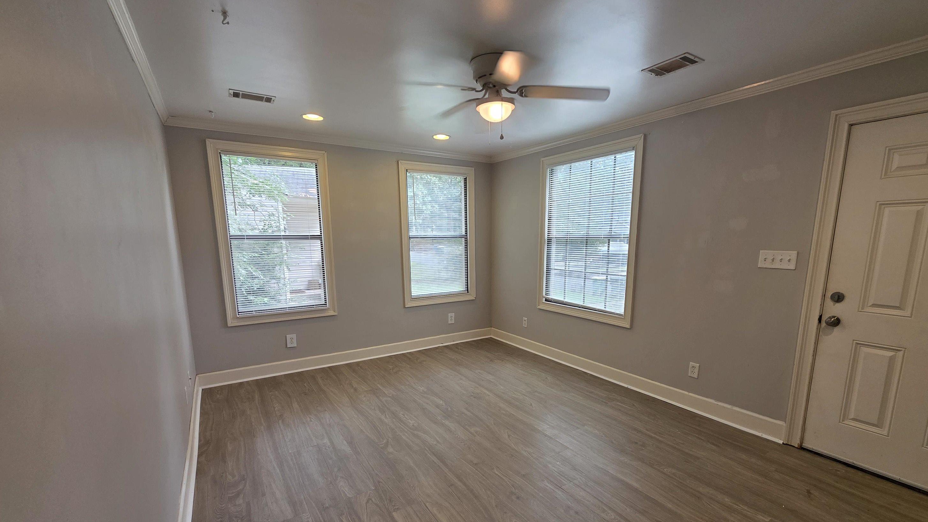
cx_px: 486
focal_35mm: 15
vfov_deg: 70.0
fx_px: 369
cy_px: 304
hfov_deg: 102.9
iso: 125
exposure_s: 1/120
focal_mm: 2.2
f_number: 1.9
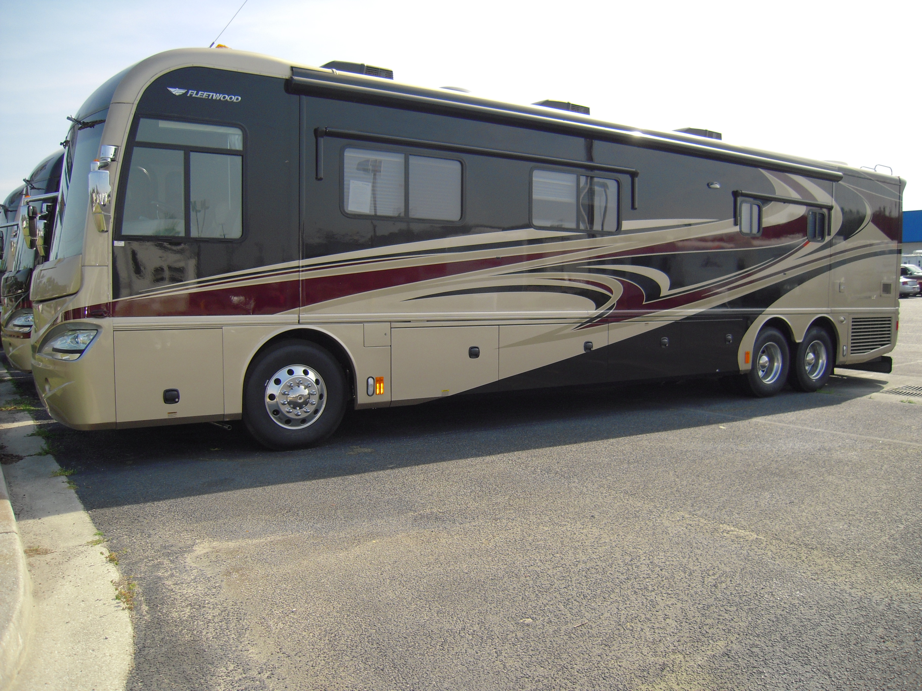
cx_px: 461
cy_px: 346
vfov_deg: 49.7
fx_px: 746
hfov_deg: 63.4
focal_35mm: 28
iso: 100
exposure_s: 1/250
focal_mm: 5
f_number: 5.4
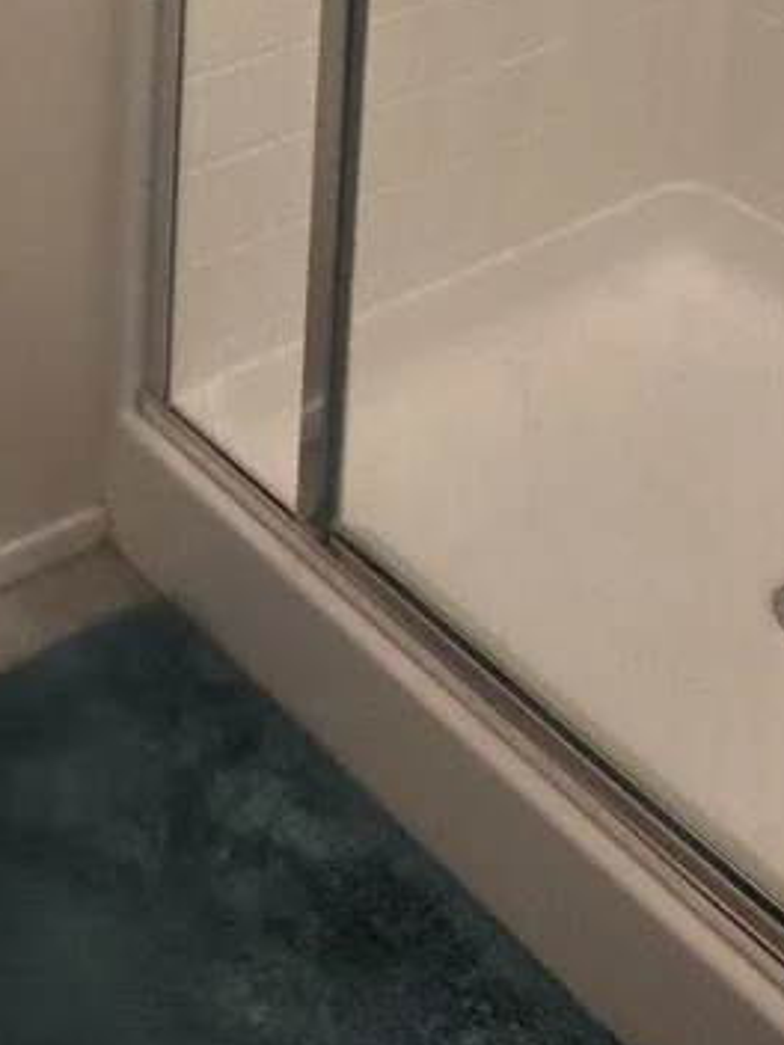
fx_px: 2023
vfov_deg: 24.0
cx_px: -27
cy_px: -442
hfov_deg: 21.1
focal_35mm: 67
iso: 320
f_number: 1.8
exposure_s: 1/120
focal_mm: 5.4
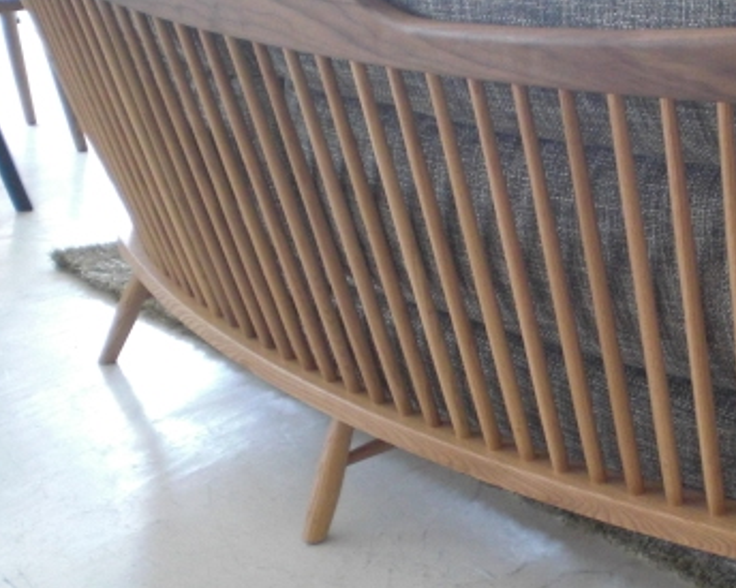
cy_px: 299
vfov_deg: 22.2
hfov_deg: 26.7
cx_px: 644
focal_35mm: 69
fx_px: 1503
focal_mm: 6.3
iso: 400
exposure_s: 1/100
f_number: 3.1
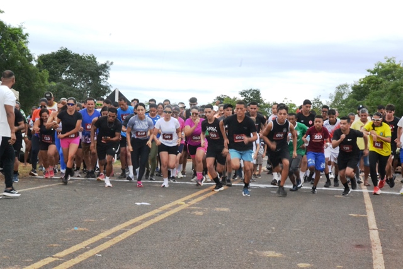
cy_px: 134
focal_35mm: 93
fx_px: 1041
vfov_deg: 14.7
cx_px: 202
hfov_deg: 21.9
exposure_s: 1/60
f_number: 25
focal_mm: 62
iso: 3200
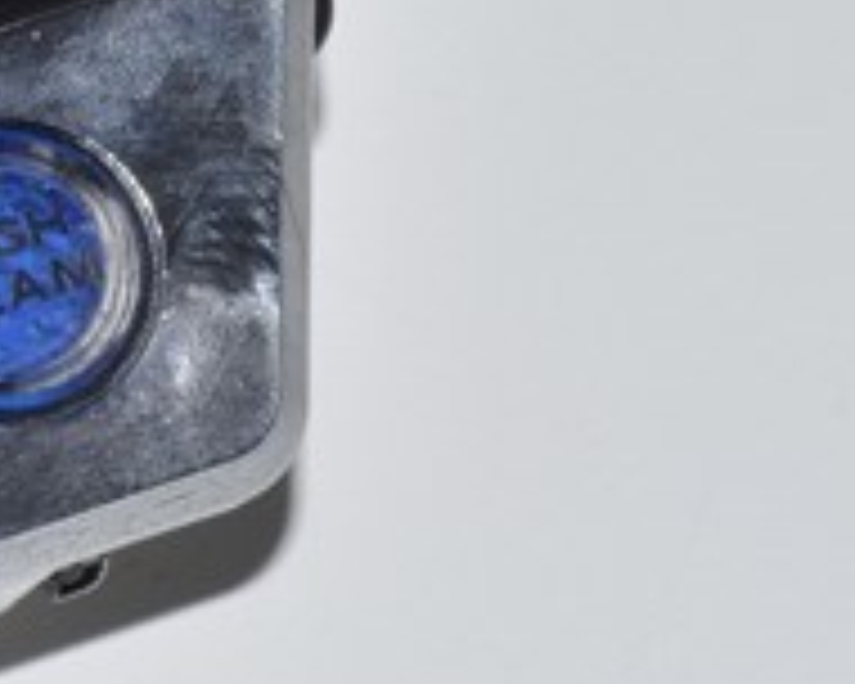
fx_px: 11635
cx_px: -801
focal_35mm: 460
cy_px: -378
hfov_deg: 4.2
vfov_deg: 3.4
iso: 160
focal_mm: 55
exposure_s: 1/125
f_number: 13
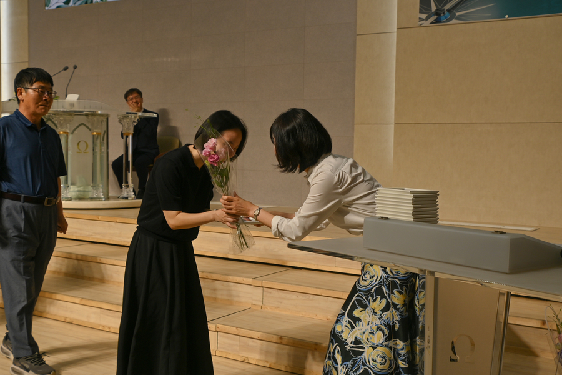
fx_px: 656
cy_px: 188
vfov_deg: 31.9
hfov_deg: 46.4
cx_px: 281
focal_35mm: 42
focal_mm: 28
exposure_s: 1/100
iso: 100
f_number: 5.6
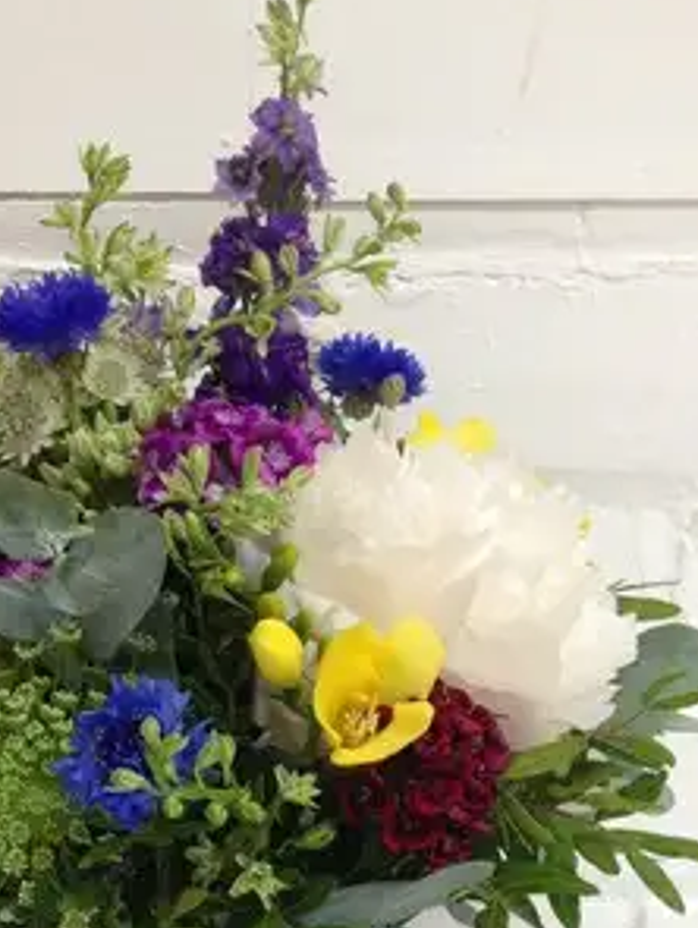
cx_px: 248
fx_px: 1771
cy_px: 750
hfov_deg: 22.2
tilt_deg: -16.0
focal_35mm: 66
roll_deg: -0.7
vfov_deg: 28.7
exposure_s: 1/20
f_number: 2.4
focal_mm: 4.28
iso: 80
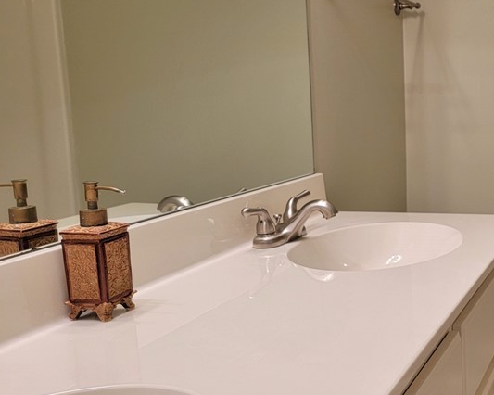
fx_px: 658
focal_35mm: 45
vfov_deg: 33.4
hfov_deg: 37.7
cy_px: 185
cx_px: 467
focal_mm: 6.7
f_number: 1.8
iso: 200
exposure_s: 1/119
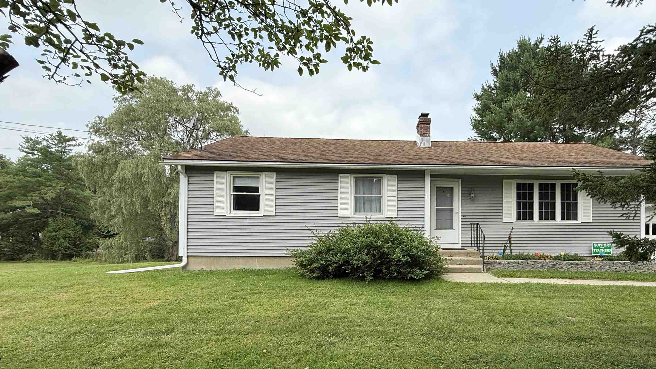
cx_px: 398
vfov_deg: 57.8
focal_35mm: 19
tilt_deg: +1.0
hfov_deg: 88.3
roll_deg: -0.2
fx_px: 330
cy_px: 226
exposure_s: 1/1087
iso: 64
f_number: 2.2
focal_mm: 2.22
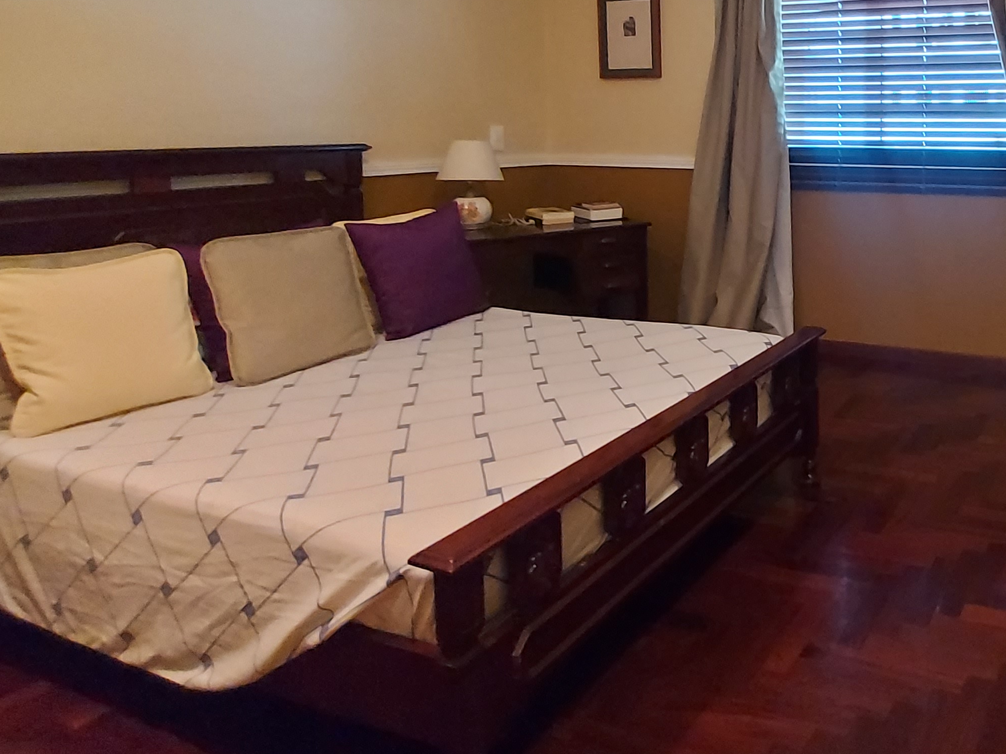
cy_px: 176
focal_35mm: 26
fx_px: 756
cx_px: 874
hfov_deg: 59.1
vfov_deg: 50.6
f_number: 2.2
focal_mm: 1.74
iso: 640
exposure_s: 1/24
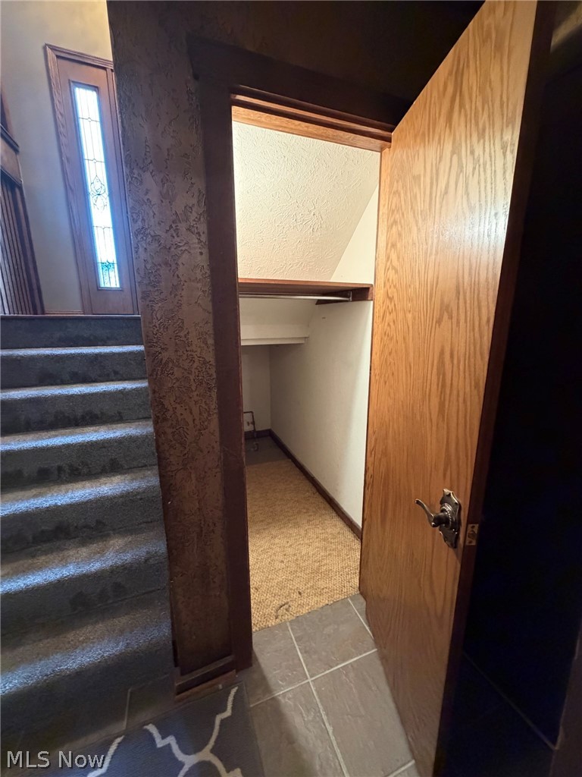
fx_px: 314
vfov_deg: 102.1
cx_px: 291
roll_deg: +0.4
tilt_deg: -11.1
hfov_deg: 85.7
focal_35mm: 14
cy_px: 388
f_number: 2.2
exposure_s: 1/60
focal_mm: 2.22
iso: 640
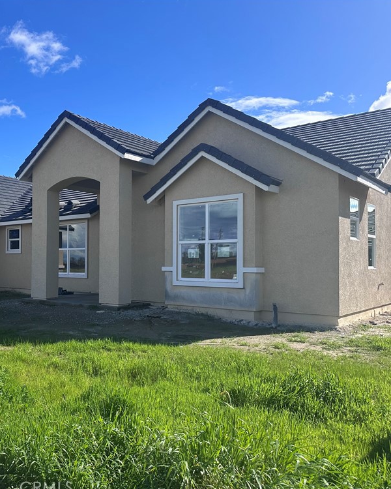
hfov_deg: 43.8
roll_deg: +0.0
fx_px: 463
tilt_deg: +1.0
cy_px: 246
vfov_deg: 55.7
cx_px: 82
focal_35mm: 32
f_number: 1.78
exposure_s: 1/3247
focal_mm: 6.86
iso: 80
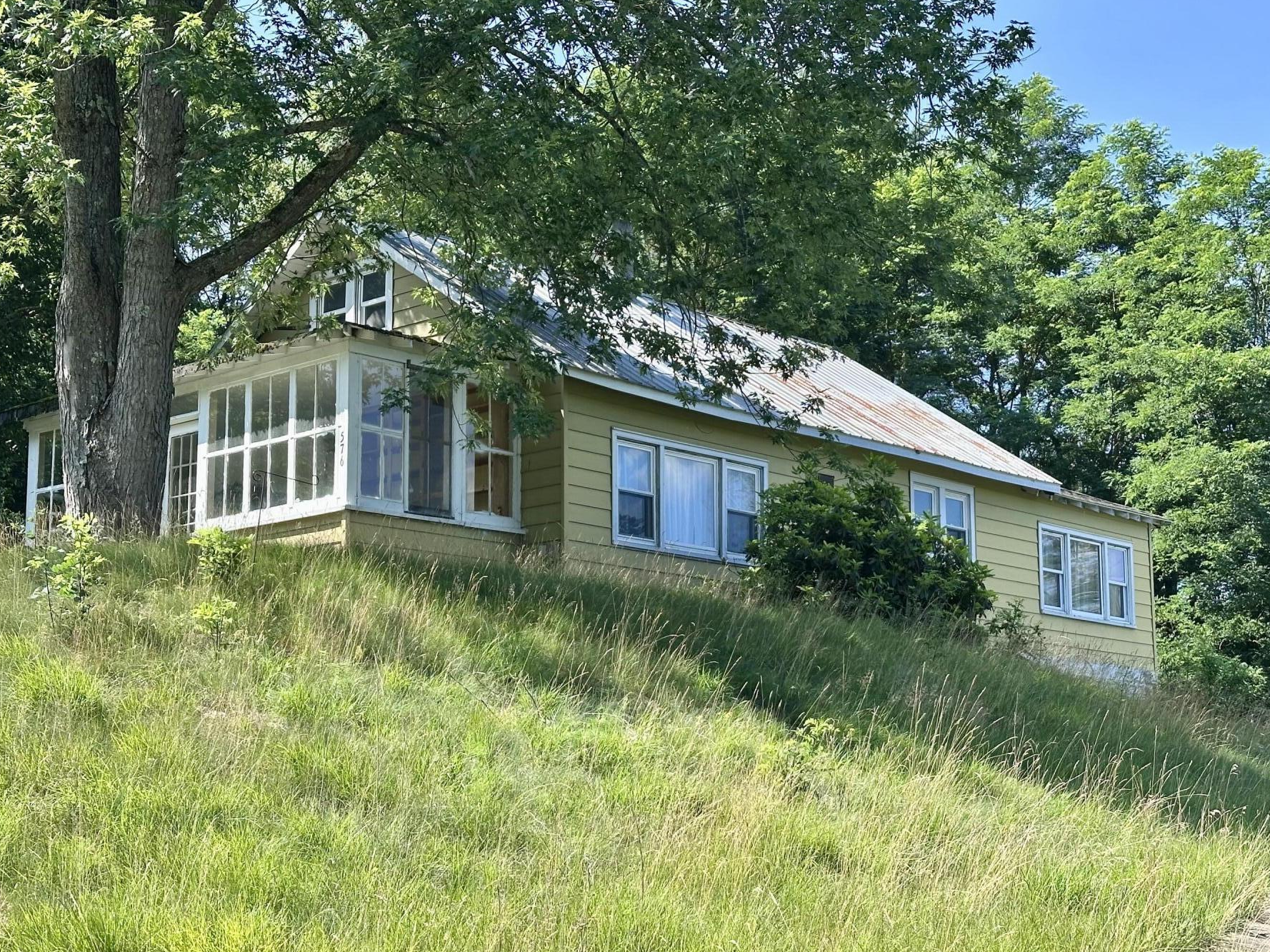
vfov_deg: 27.0
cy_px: 487
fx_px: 1981
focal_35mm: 54
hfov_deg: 35.5
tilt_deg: +9.6
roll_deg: -0.2
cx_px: 624
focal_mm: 6.86
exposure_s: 1/1145
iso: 64
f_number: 1.78
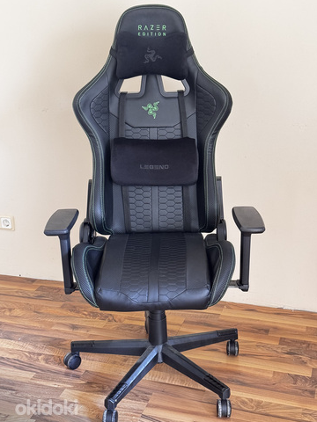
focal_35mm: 50
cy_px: 218
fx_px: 611
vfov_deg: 38.2
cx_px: 155
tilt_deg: -19.5
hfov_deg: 29.1
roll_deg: +1.6
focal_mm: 6.76
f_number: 1.78
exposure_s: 1/33
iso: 400
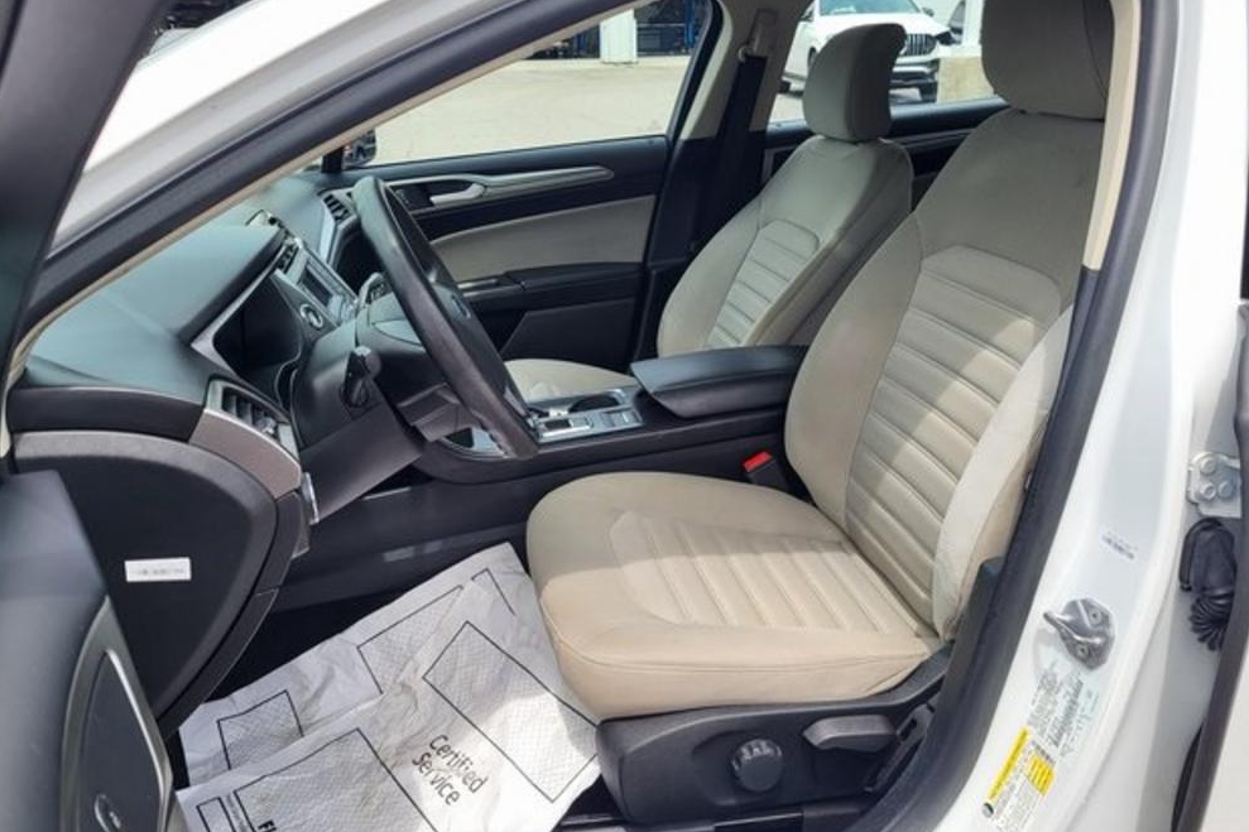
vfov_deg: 46.4
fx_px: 971
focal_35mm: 28
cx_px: 614
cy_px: 391
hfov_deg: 65.5
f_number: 1.8
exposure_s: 1/1157
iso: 40
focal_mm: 5.4
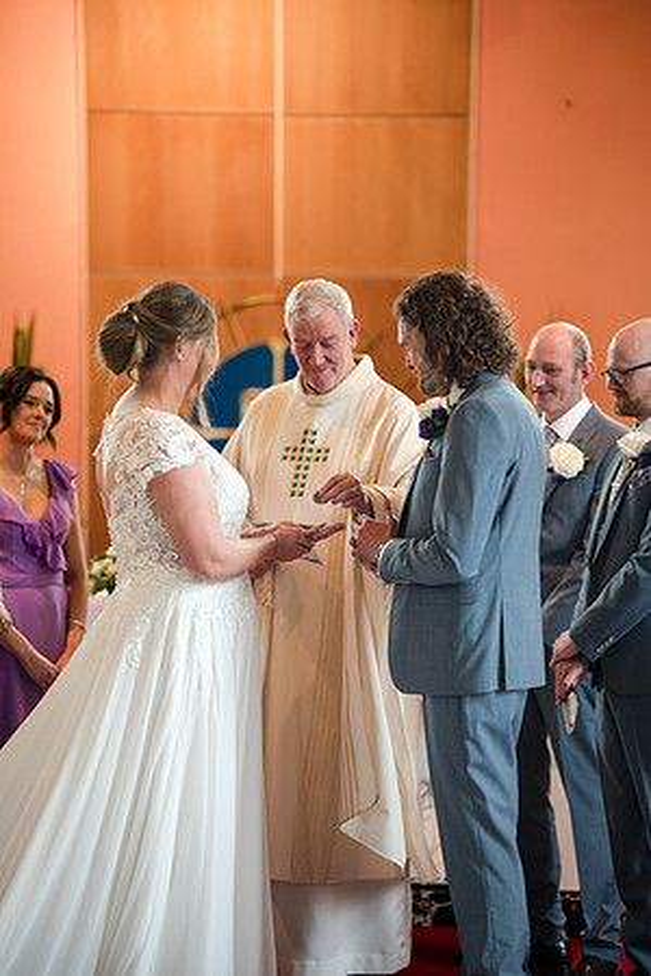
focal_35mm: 85
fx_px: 2305
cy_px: 488
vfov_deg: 23.9
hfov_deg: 16.1
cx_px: 326
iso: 640
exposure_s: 1/500
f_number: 1.4
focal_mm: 85
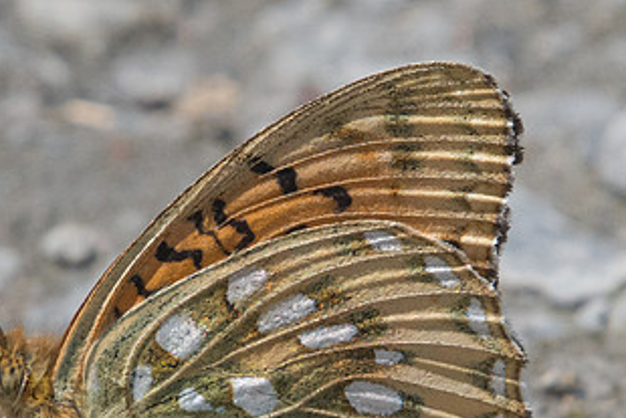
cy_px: 352
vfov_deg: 0.6
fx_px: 37767
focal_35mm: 2171
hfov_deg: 0.9
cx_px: 374
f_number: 10
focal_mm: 400
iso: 800
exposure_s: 1/1250
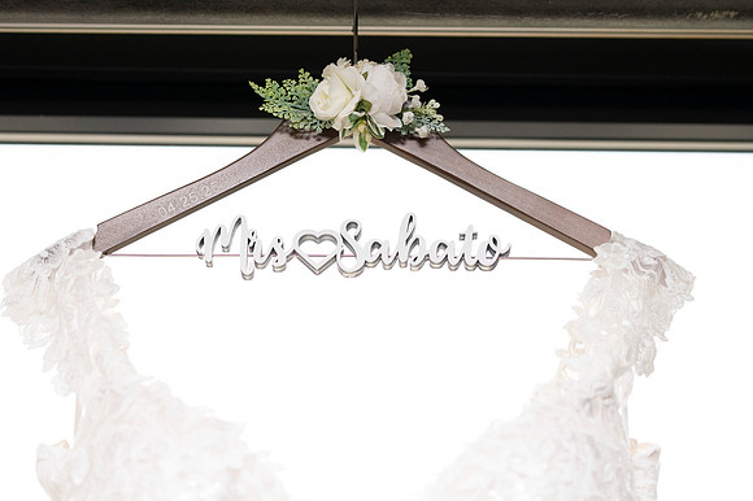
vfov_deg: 16.1
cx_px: 376
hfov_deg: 23.9
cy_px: 250
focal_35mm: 85
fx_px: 1777
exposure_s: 1/8000
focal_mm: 85
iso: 4000
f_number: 4
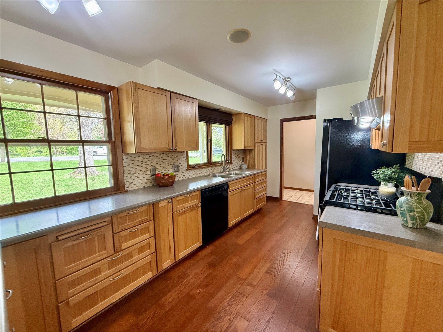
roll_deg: +1.3
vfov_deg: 85.7
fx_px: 179
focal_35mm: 14
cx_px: 222
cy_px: 166
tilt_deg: -5.5
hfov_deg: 102.1
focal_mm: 2.22
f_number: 2.2
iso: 400
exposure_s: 1/120
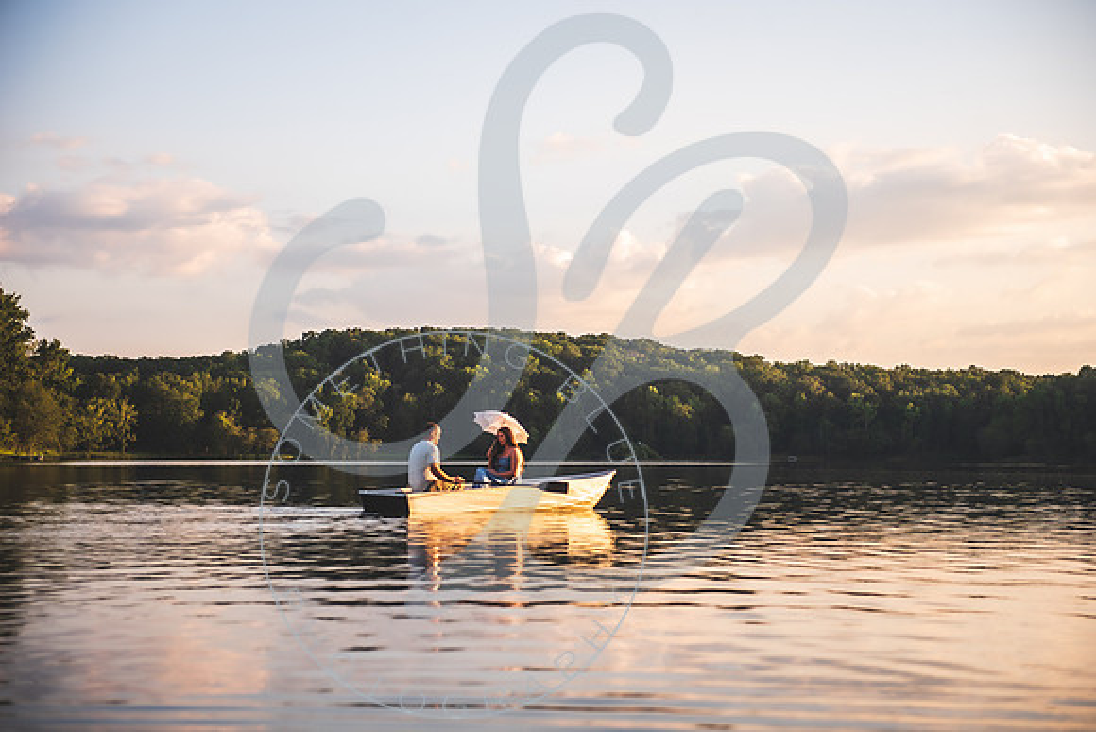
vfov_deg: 19.0
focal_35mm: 72
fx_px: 2184
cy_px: 366
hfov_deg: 28.2
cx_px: 556
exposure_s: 1/400
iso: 100
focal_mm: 70
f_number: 2.8
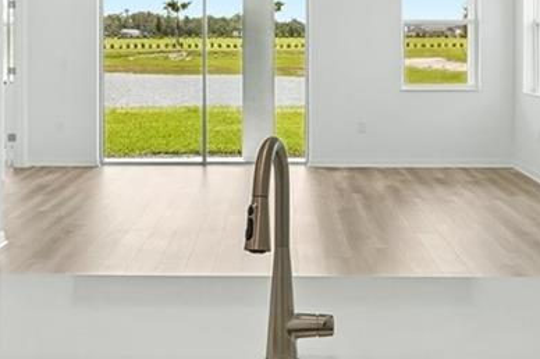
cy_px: 56
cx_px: 277
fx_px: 989
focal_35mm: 66
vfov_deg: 20.3
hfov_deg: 30.5
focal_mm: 16
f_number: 8
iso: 400
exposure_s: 1/60
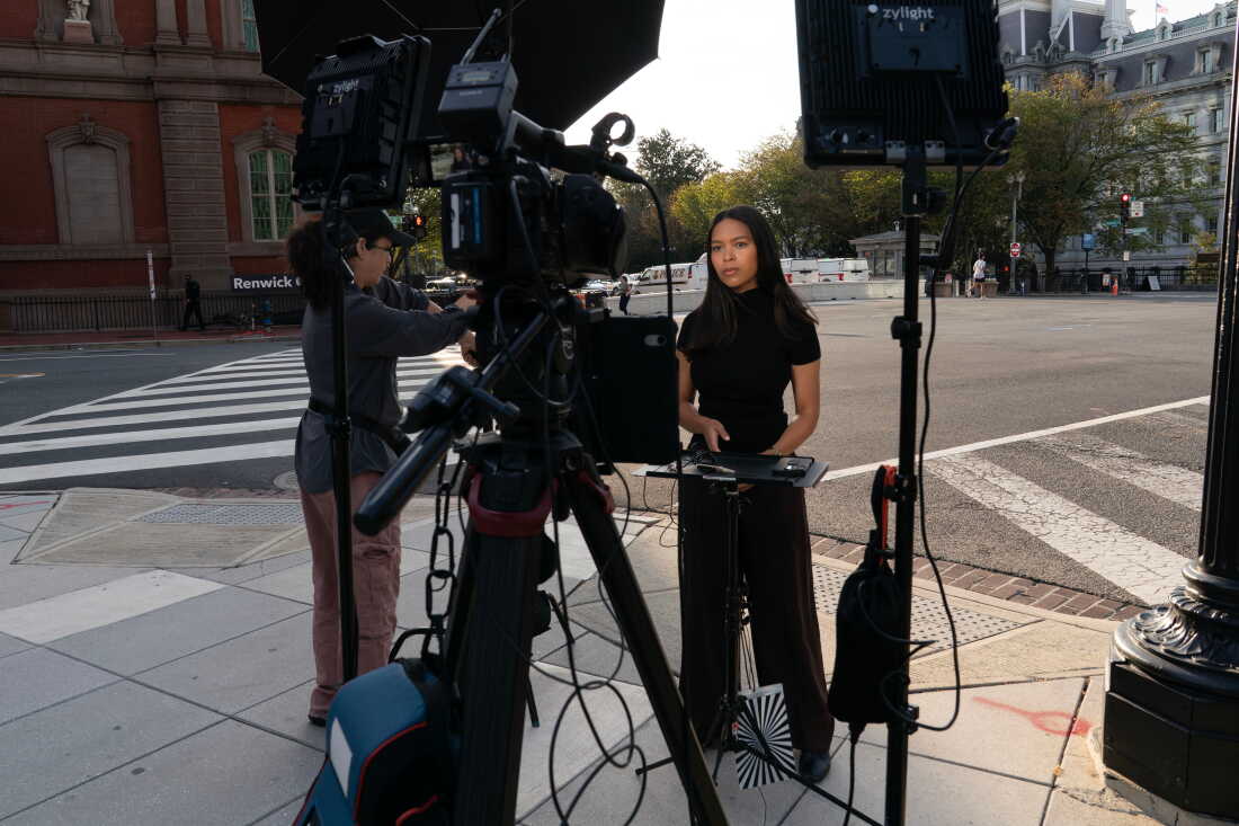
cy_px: 413
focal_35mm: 24
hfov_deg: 73.8
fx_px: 826
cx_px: 620
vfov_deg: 53.1
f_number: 8
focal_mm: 24
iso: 200
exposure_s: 1/160
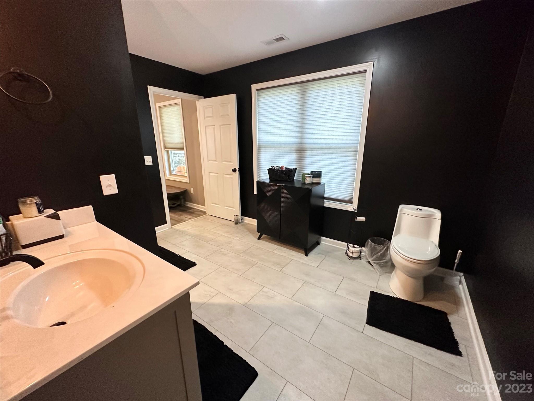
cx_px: 267
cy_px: 200
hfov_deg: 102.1
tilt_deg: -15.8
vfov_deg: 85.7
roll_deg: -0.3
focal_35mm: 14
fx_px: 216
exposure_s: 1/60
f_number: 2.2
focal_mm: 2.22
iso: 320
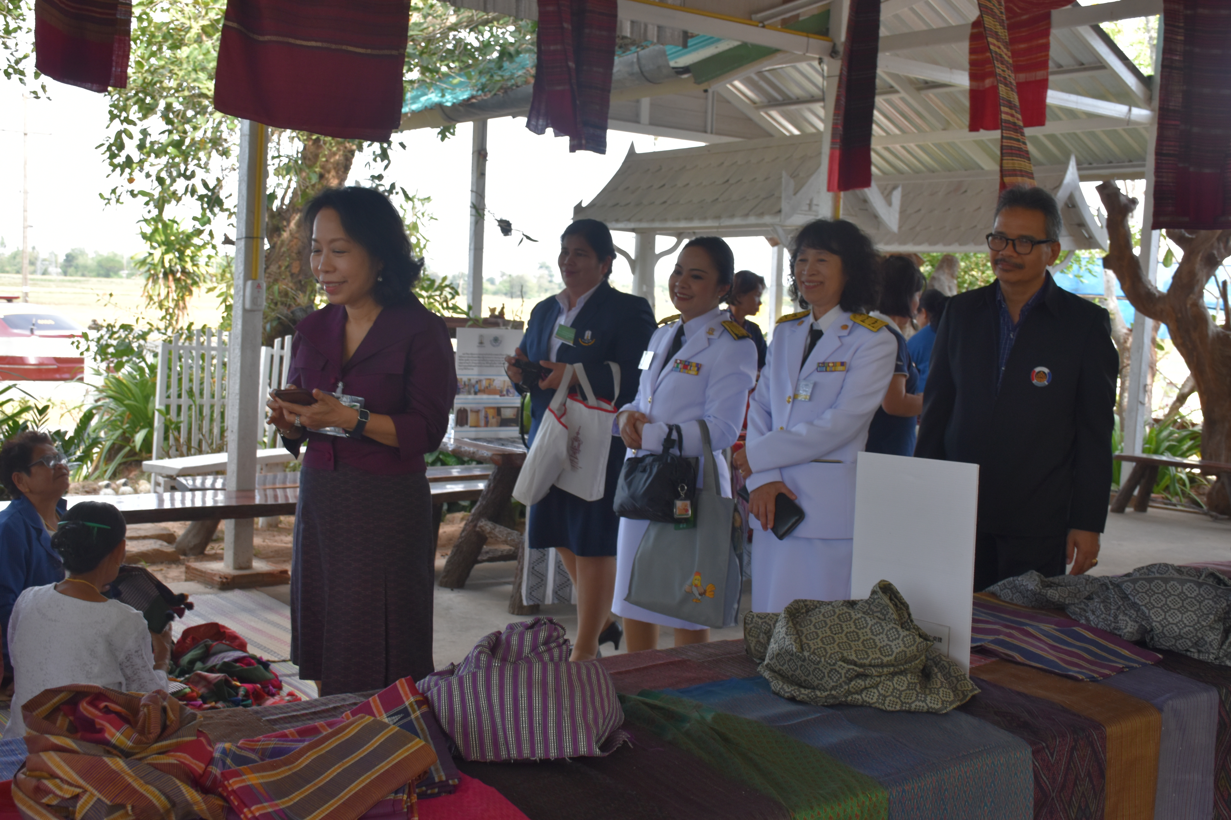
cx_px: 616
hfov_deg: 47.9
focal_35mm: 40
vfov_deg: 33.0
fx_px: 1385
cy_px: 410
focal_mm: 27
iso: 400
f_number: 7.1
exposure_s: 1/160
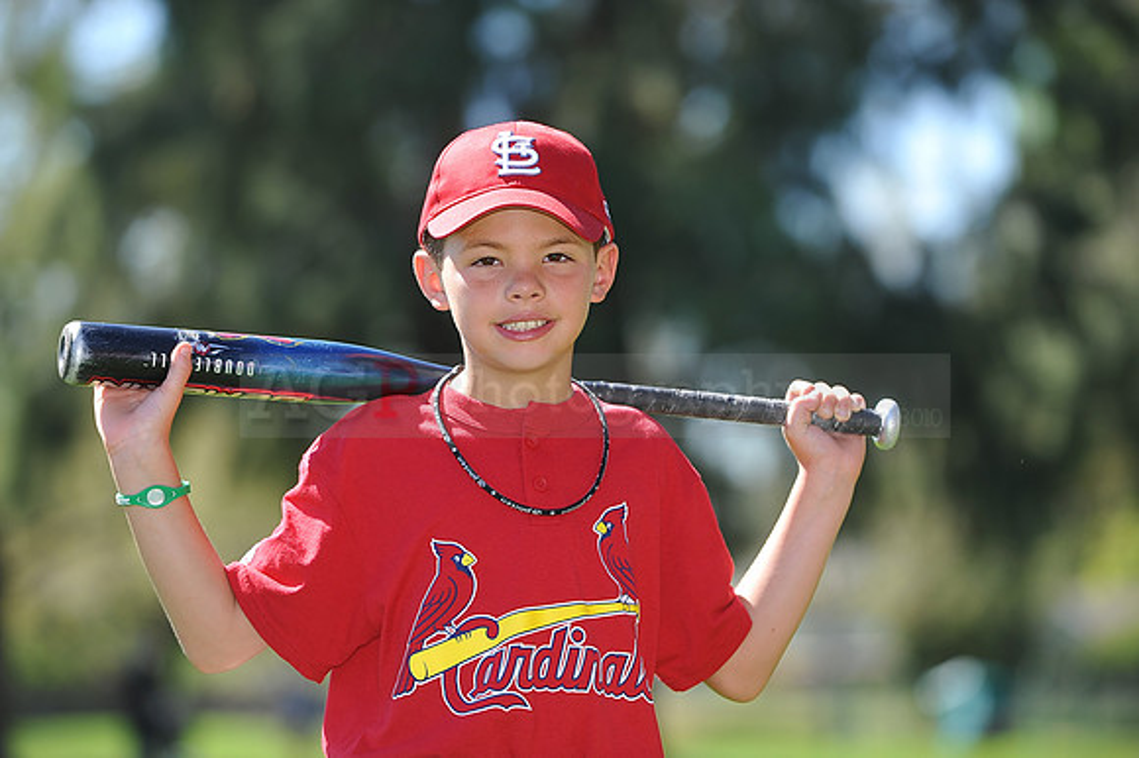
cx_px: 570
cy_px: 379
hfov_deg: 12.5
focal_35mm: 165
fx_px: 5217
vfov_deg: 8.3
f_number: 4.5
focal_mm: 165
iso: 200
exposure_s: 1/500
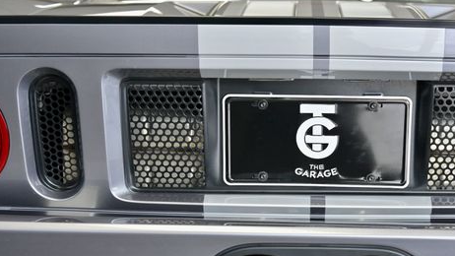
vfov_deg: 13.8
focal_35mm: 87
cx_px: 311
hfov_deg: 24.3
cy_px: 207
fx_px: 1050
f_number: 4.5
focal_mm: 60
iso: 1250
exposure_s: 1/320
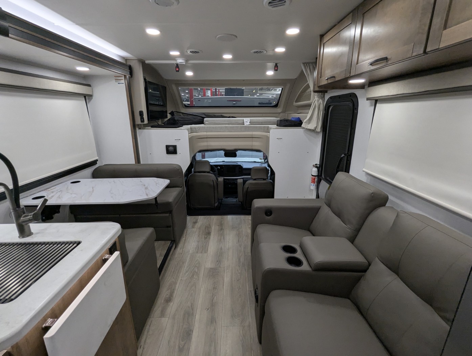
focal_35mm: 16
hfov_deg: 94.4
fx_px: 218
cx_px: 236
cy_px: 178
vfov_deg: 78.2
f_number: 2.2
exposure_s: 1/151
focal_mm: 2.35
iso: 292
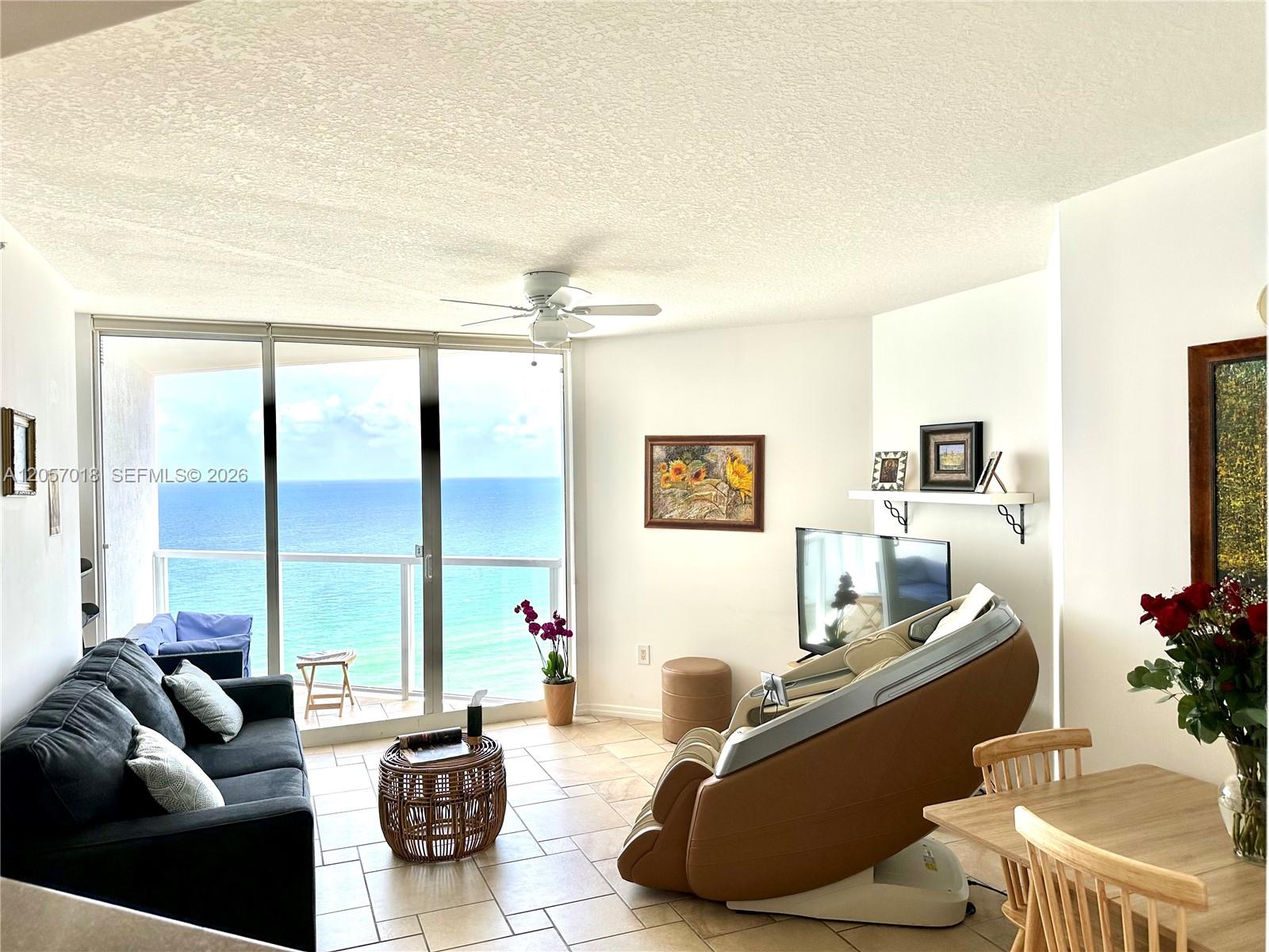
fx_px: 880
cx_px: 634
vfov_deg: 56.8
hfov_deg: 71.6
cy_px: 476
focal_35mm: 24
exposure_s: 1/437
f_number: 1.78
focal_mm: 6.86
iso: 80
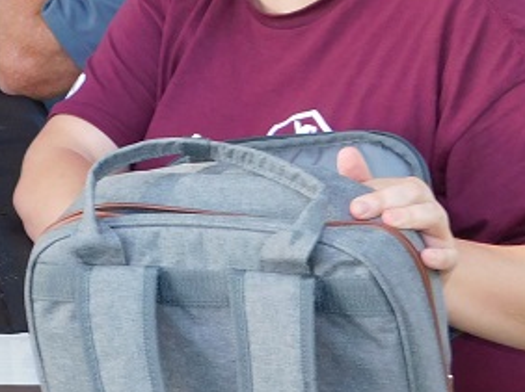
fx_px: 1985
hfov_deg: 14.0
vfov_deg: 11.1
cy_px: -43
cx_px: -281
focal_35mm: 131
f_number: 3.6
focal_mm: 7.1
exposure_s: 1/40
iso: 125
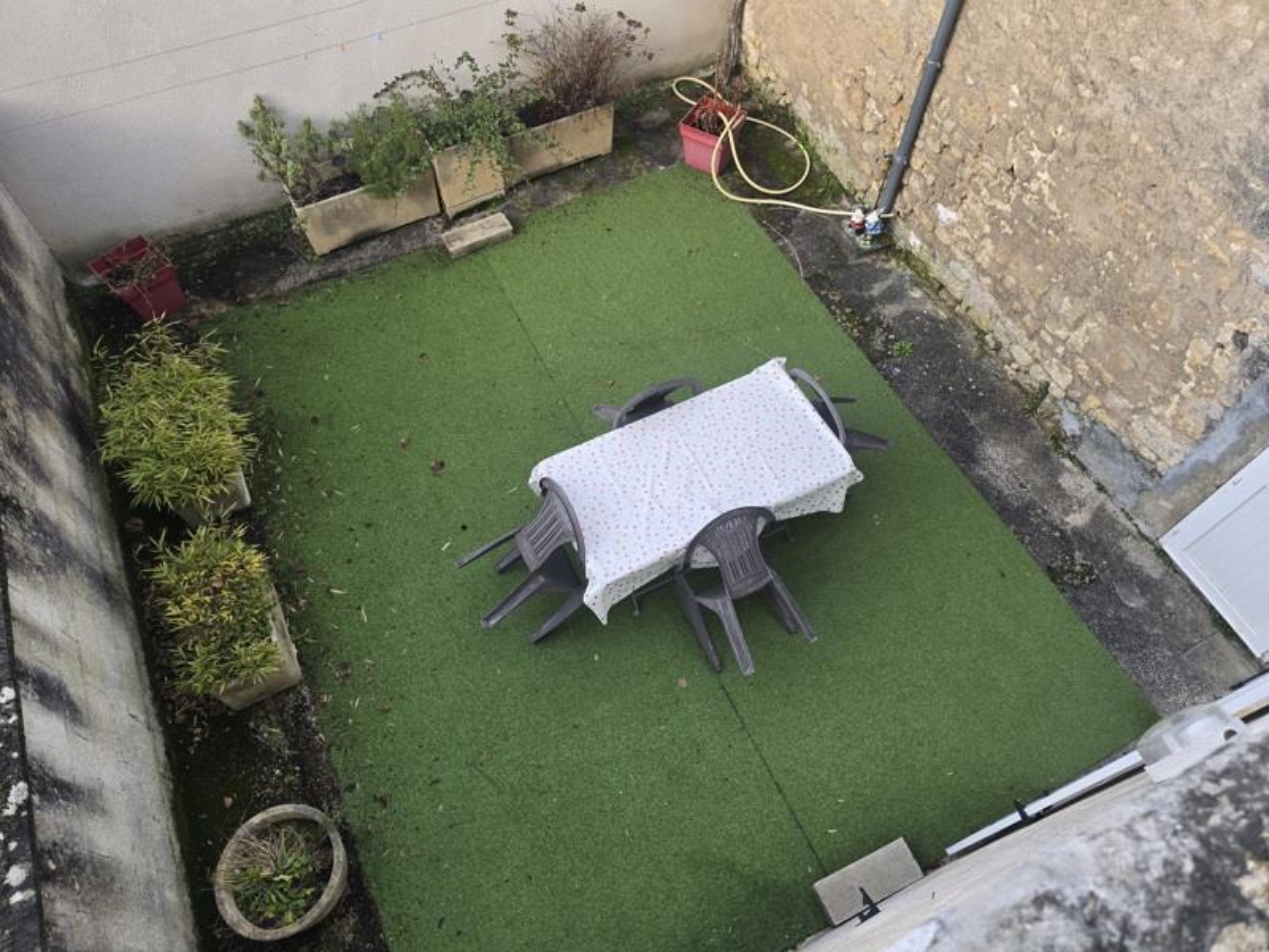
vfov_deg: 58.9
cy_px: 476
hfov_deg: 73.9
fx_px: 843
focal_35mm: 23
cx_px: 634
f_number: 1.7
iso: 40
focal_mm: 6.3
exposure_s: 1/180
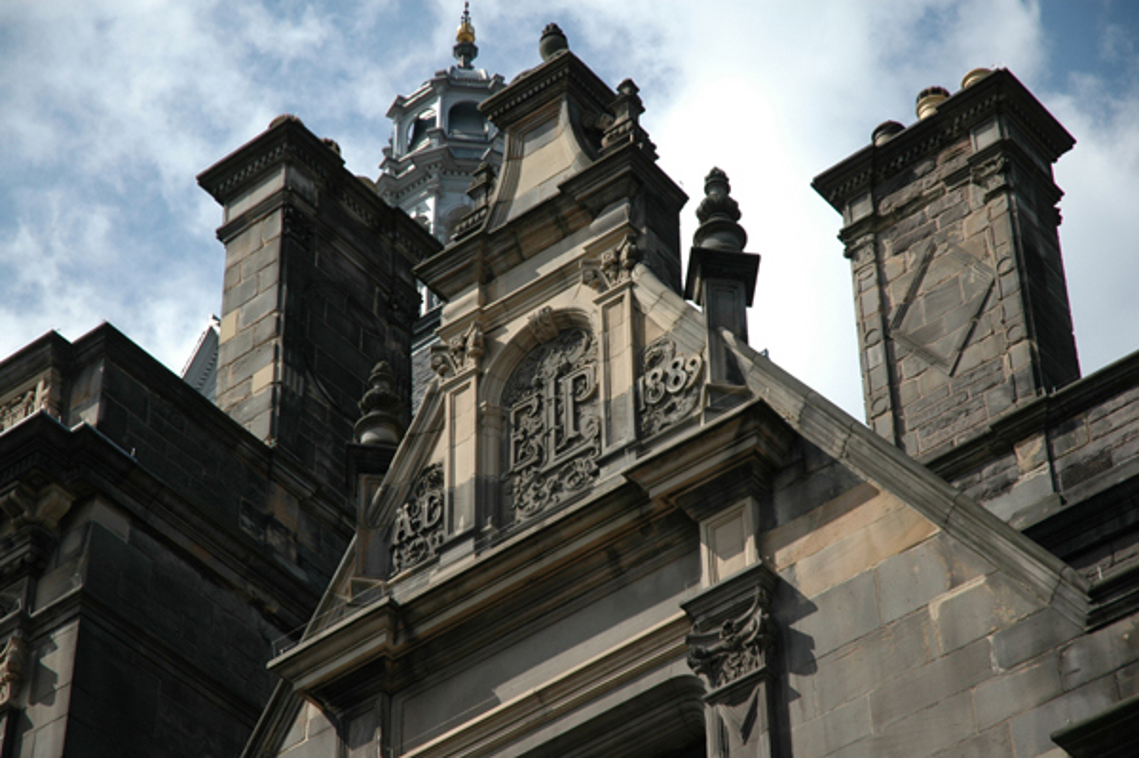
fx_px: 3082
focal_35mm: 98
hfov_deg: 20.9
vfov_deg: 14.0
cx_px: 570
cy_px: 379
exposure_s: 1/1250
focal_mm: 65
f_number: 4.5
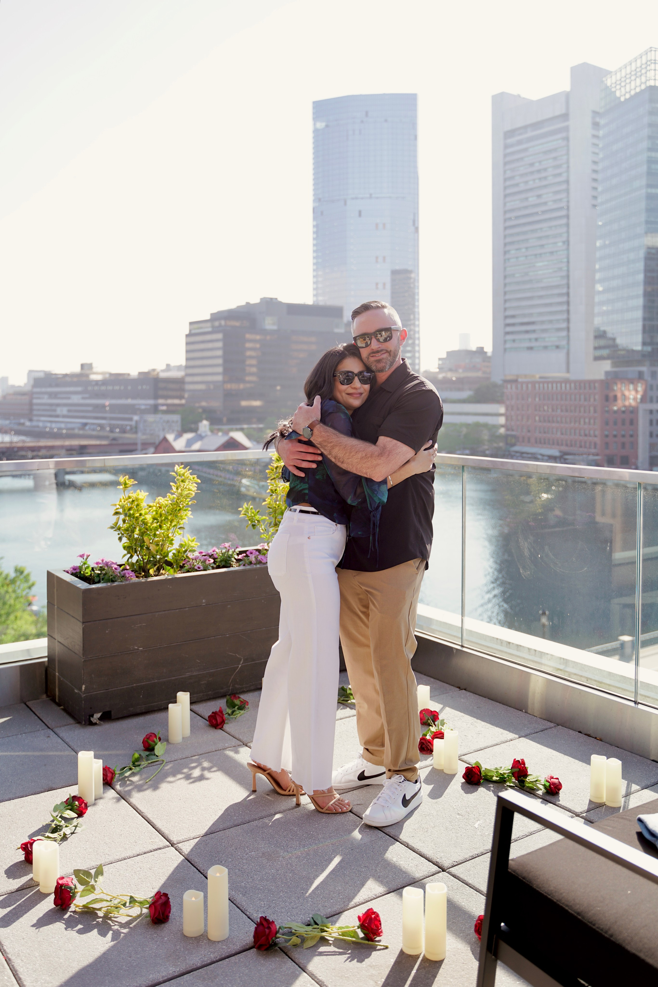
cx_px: 329
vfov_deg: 58.7
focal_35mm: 32
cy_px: 494
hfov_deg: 41.1
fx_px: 877
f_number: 2.8
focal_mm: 32
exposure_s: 1/640
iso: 100
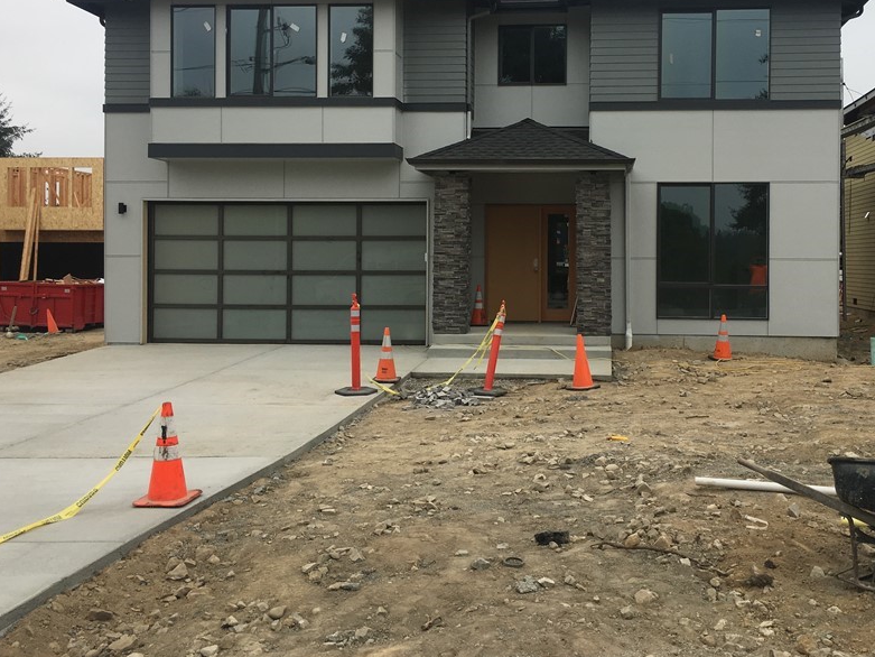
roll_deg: -0.7
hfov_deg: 48.6
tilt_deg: +1.8
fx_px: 961
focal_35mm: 38
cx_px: 534
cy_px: 253
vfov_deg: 37.5
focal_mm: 4.15
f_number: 2.2
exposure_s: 1/1131
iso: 25
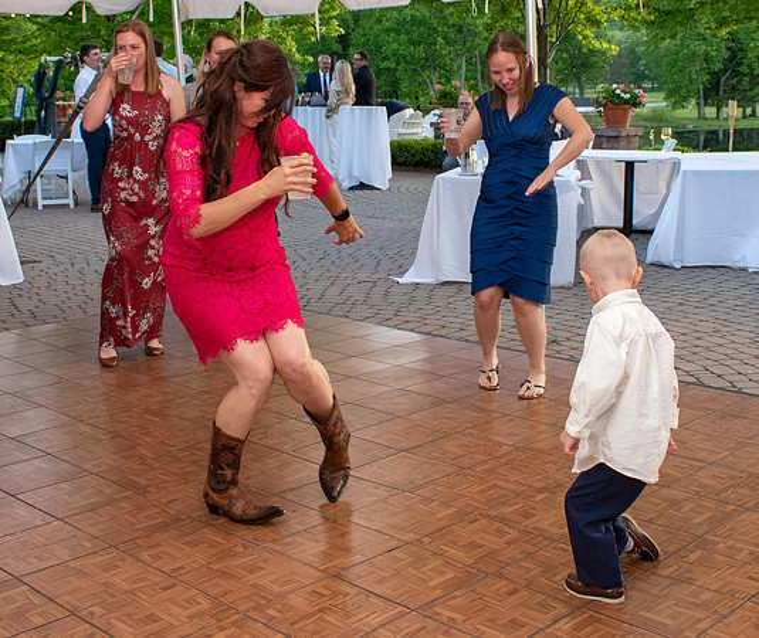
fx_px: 1096
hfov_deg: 38.2
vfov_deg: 32.3
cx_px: 418
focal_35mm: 48
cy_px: 232
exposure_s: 1/100
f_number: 5
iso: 800
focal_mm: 18
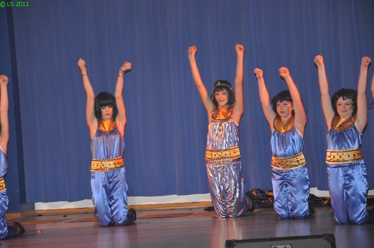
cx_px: 187
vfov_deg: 8.7
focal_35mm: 158
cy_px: 124
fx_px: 1634
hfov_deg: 13.1
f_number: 5.6
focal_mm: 105
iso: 400
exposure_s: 1/60
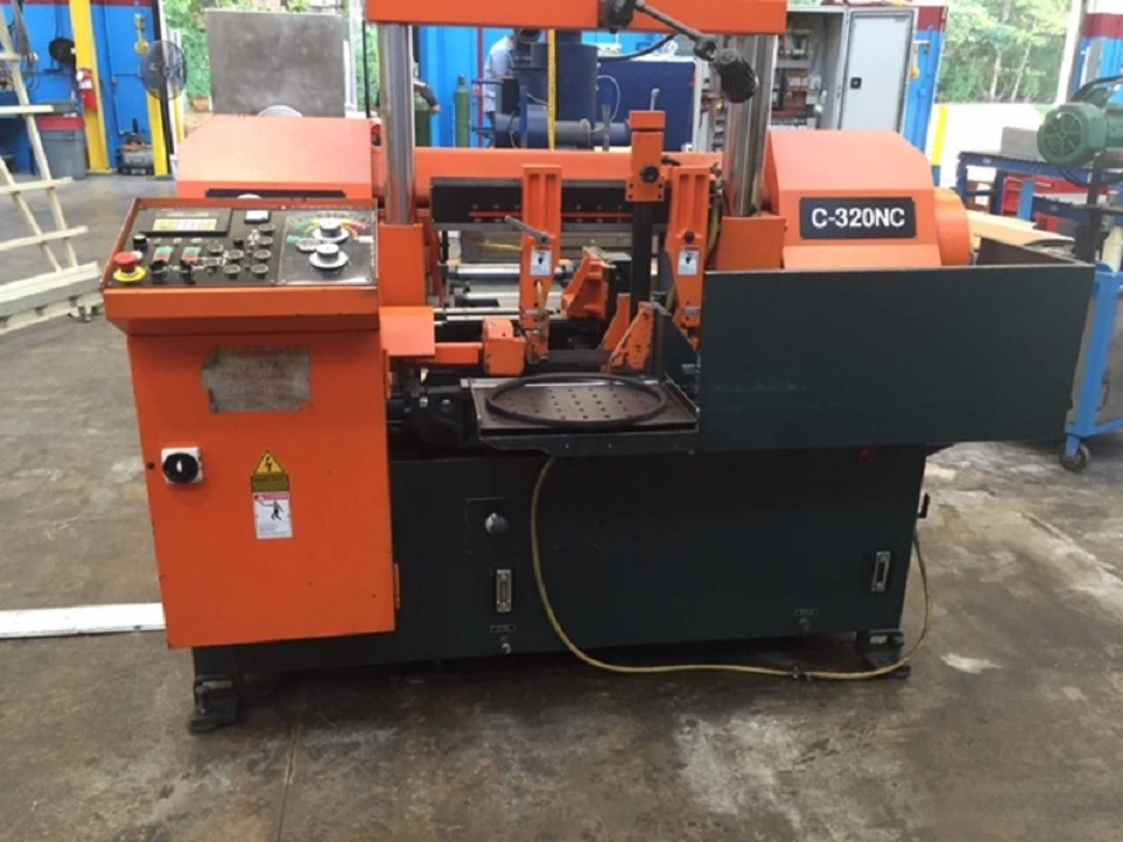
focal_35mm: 29
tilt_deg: -17.9
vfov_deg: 48.2
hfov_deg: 61.7
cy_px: 421
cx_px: 562
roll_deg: -2.1
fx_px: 941
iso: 125
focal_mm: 4.15
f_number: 2.2
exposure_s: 1/30
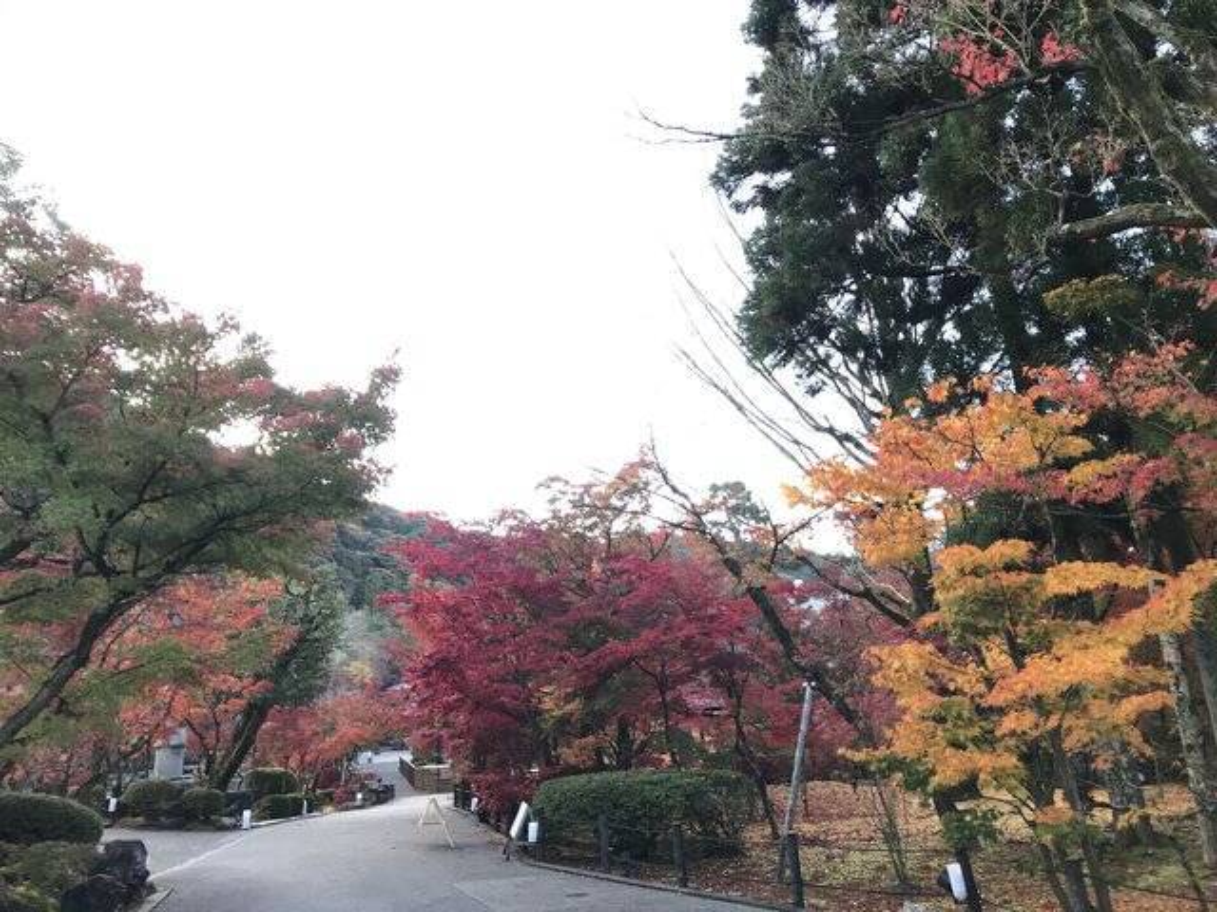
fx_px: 984
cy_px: 456
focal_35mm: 28
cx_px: 608
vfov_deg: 49.7
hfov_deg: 63.4
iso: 25
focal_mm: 3.99
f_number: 1.8
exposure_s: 1/93
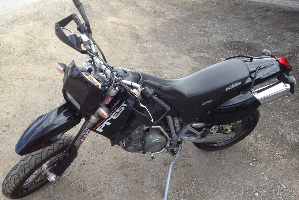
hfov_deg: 51.9
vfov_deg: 36.0
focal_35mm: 37
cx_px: 150
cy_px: 94
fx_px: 307
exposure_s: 1/290
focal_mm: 4.28
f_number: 2.4
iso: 50
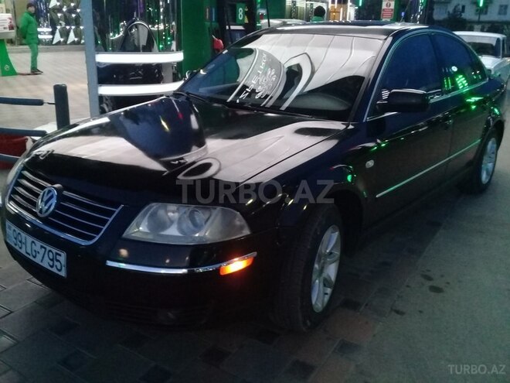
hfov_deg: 58.4
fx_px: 457
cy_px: 192
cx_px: 255
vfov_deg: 45.4
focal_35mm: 31
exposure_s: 1/17
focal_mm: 3.3
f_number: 2.2
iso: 400
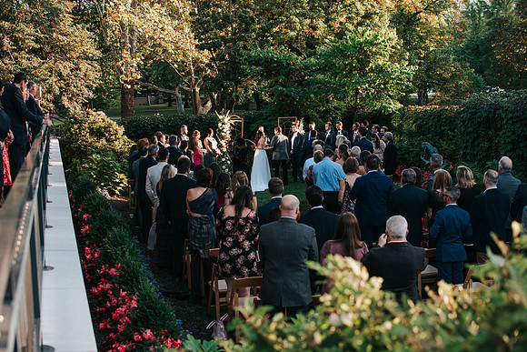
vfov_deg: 25.4
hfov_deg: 37.4
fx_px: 779
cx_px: 264
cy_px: 176
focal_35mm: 53
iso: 200
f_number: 3.5
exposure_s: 1/400
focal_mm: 35
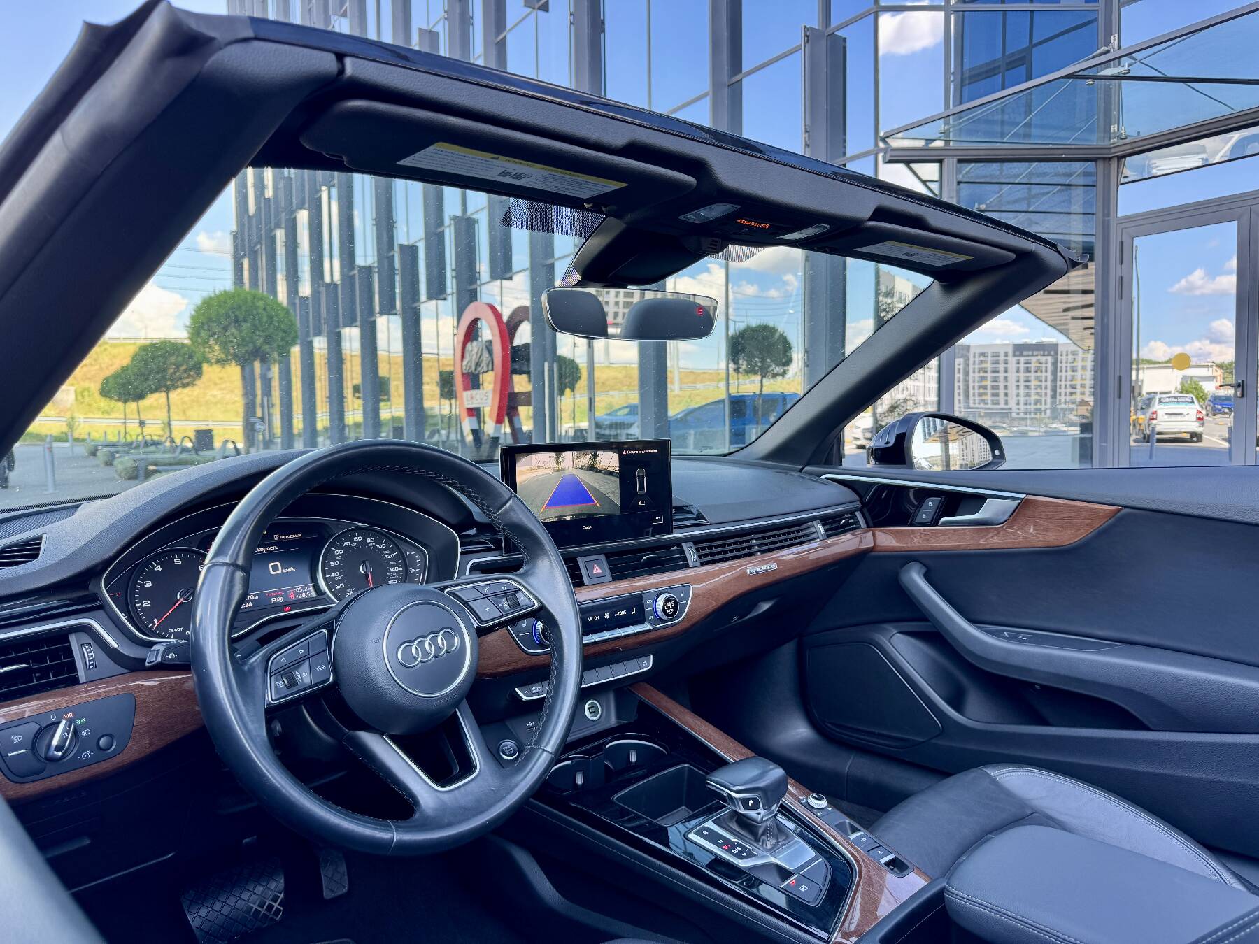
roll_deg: +0.9
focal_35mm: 24
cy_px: 472
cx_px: 630
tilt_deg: -2.3
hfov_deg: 71.6
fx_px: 873
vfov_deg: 56.8
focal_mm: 6.76
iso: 64
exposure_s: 1/213
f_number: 1.78
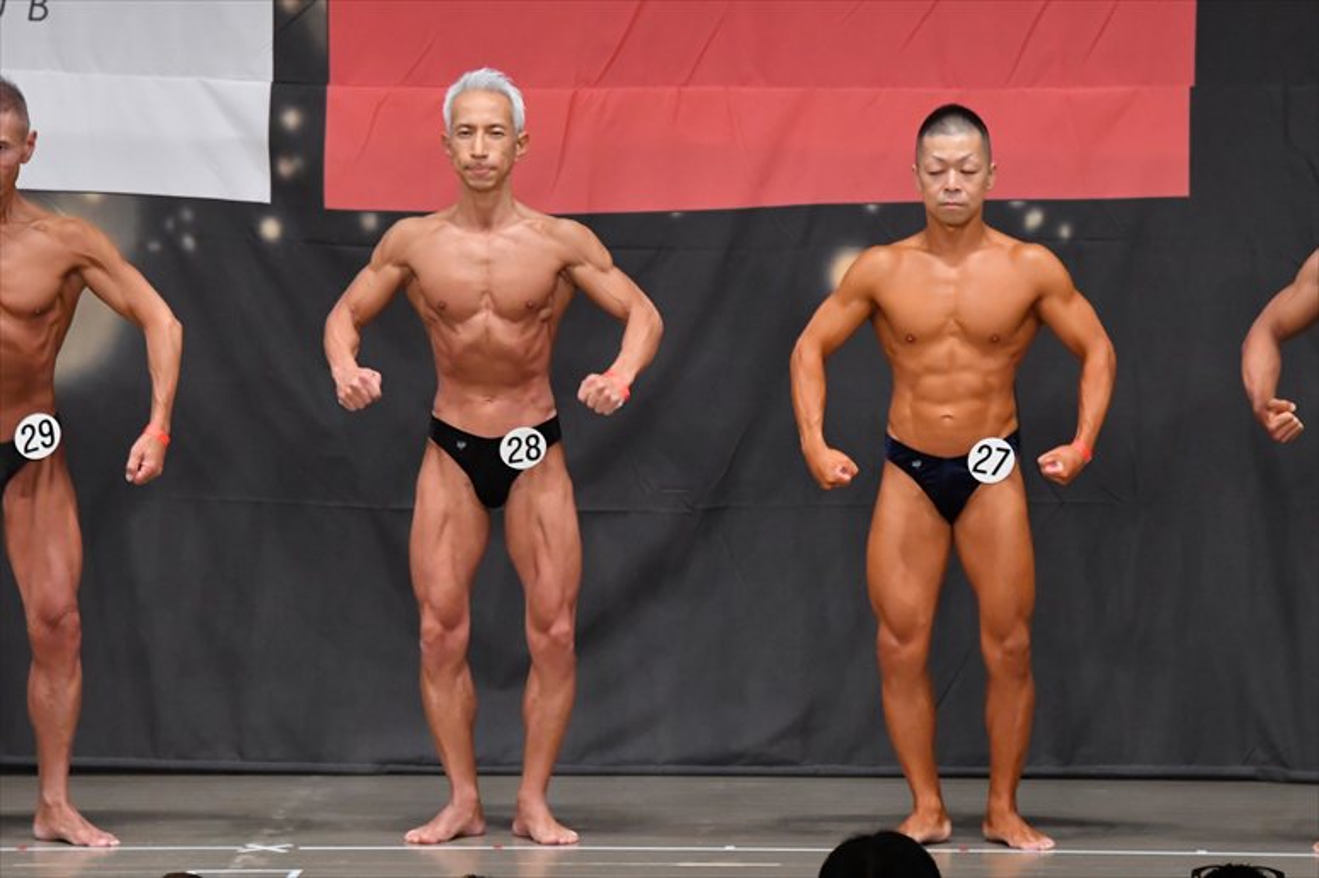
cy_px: 439
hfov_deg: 8.6
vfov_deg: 5.7
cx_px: 660
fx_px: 8789
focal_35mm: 240
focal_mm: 160
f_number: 5.6
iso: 5000
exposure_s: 1/400
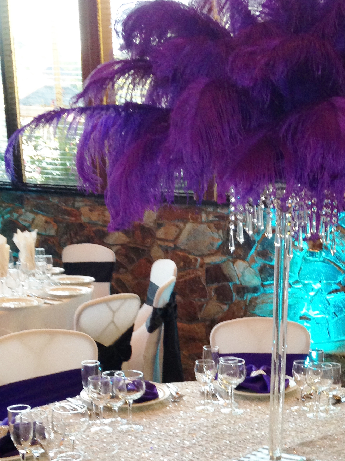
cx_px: 283
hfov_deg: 23.6
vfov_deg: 30.6
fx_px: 811
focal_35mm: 61
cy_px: 392
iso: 200
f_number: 2.4
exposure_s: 1/20
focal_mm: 4.13
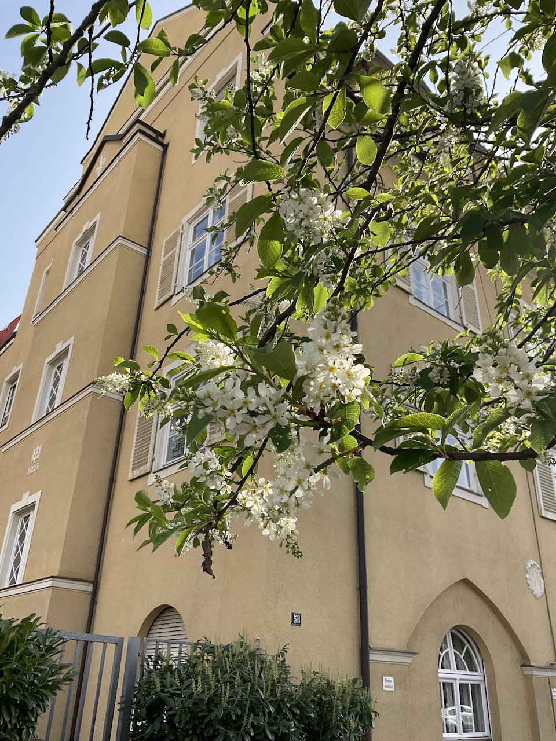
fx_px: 621
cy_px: 370
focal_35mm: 29
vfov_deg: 61.7
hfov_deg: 48.2
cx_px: 278
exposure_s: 1/929
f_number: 1.8
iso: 16
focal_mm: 3
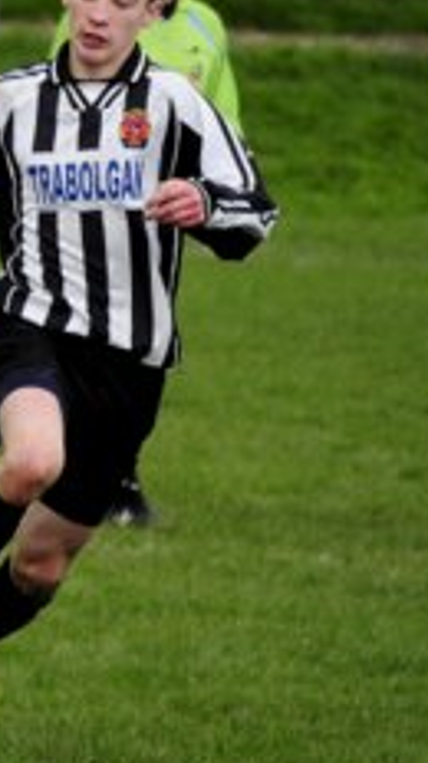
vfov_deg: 3.3
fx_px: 13132
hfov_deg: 1.9
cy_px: 280
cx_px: -260
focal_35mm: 649
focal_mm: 200
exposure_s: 1/1000
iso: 1600
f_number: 5.6
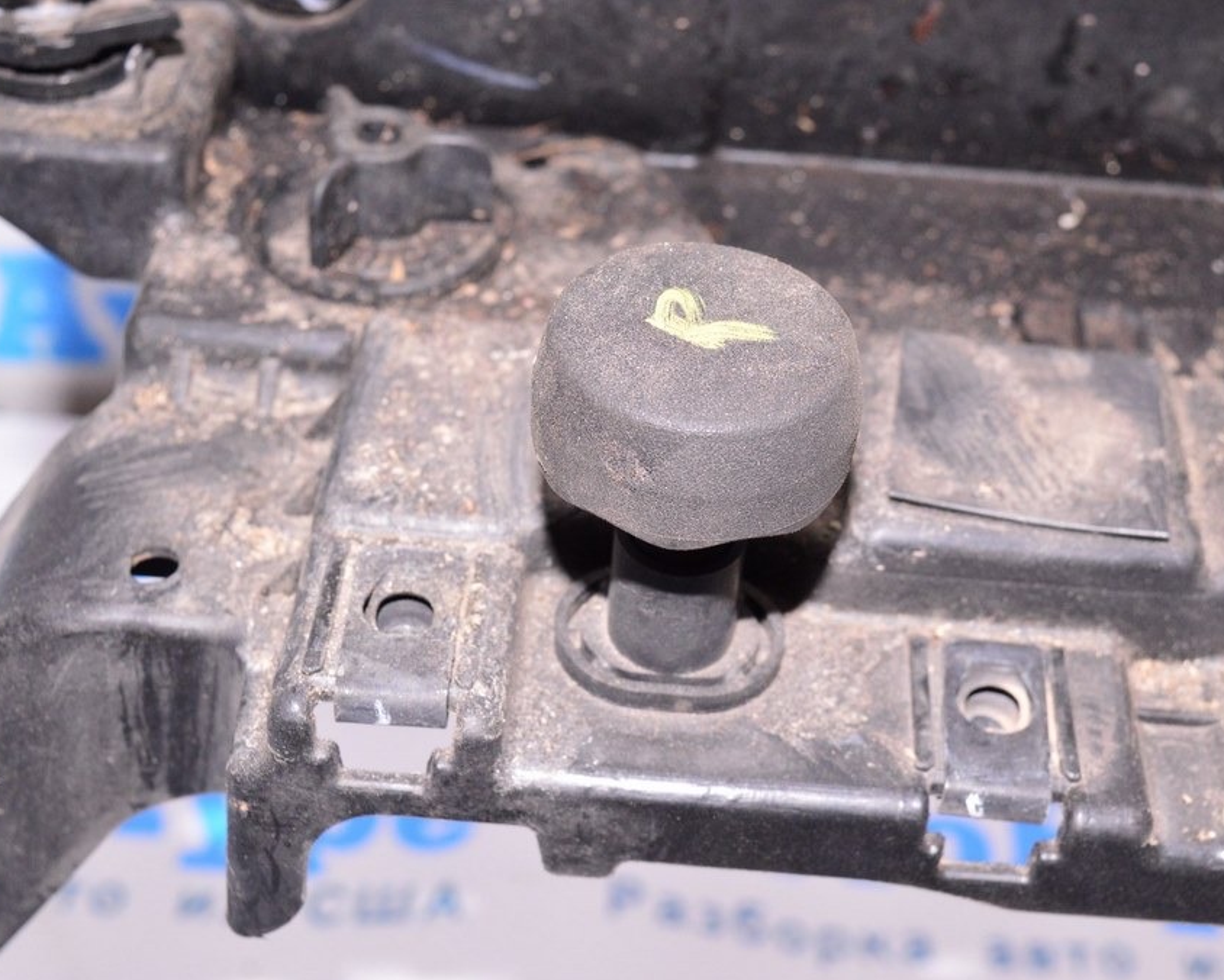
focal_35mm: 58
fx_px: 2102
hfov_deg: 32.4
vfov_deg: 26.3
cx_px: 724
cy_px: 492
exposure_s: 1/125
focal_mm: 34
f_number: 8
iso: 1600
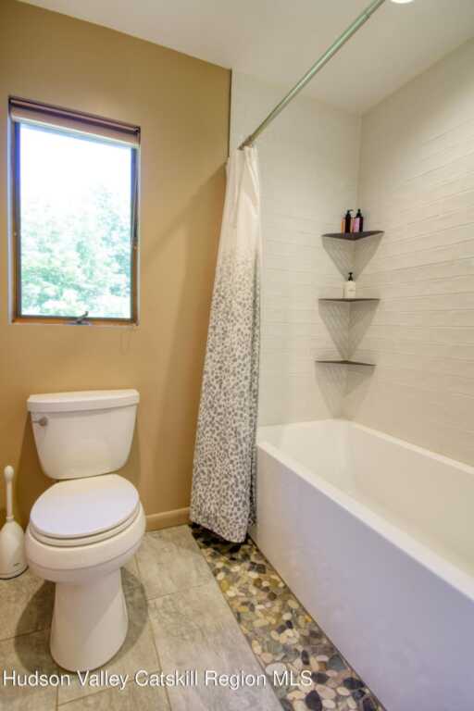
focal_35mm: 16
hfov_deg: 72.1
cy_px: 356
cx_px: 237
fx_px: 326
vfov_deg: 95.0
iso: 250
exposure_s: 1/6
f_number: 8
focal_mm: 11
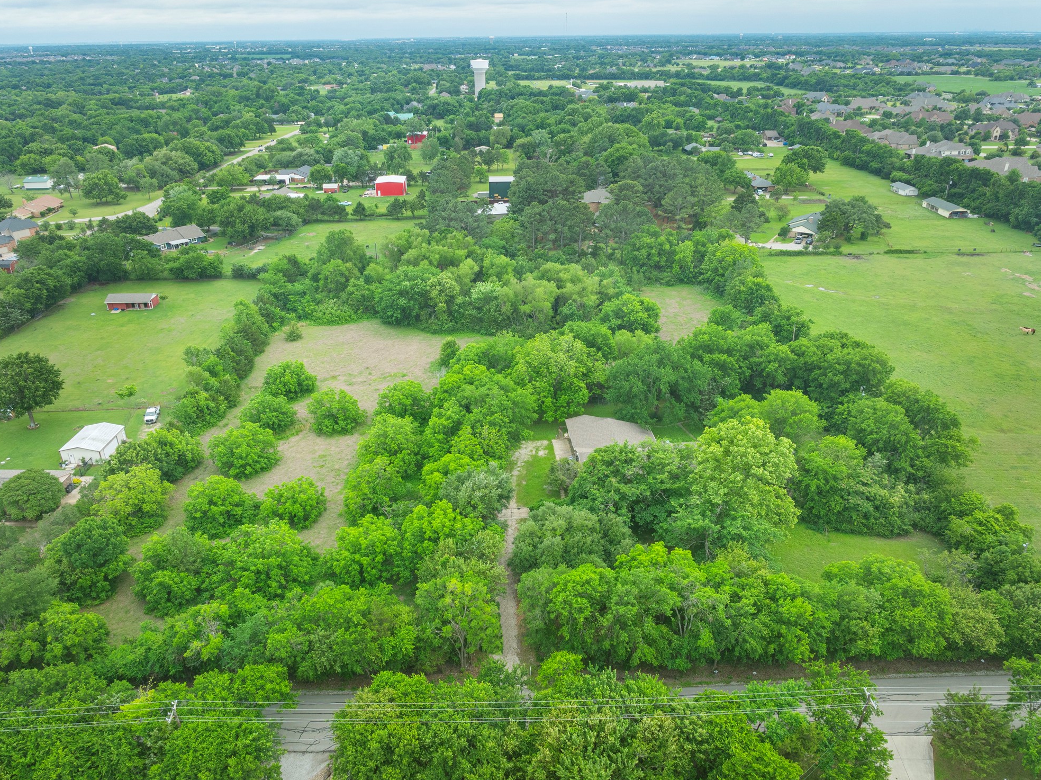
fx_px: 751
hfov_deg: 69.4
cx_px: 503
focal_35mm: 25
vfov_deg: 54.8
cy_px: 399
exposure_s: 1/120
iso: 100
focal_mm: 12.29
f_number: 7.1
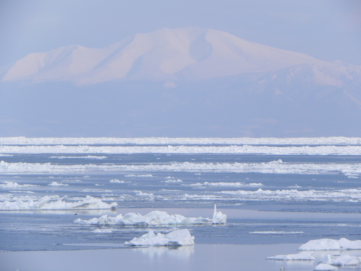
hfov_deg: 5.3
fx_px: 3932
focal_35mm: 377
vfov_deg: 3.9
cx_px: 180
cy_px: 136
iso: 160
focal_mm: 67.2
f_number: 8
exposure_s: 1/500
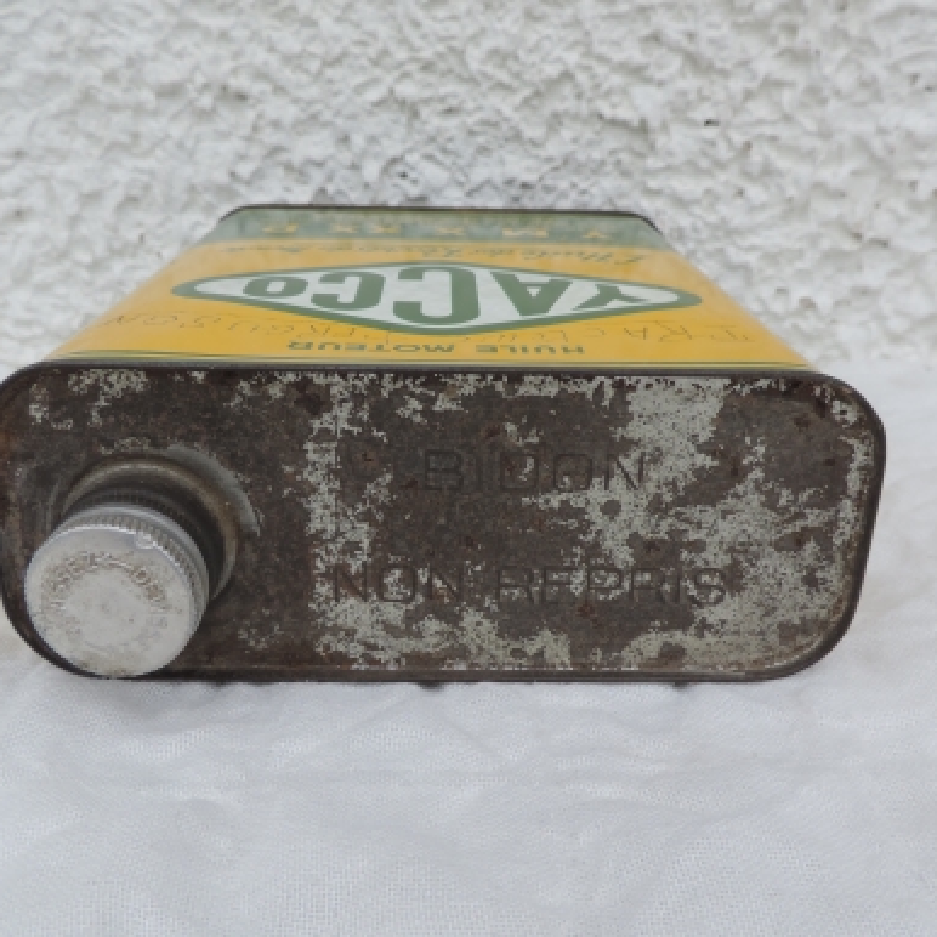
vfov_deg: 49.6
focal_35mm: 33
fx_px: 1011
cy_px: 522
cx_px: 459
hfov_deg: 49.7
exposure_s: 1/320
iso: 80
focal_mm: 4.3
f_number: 3
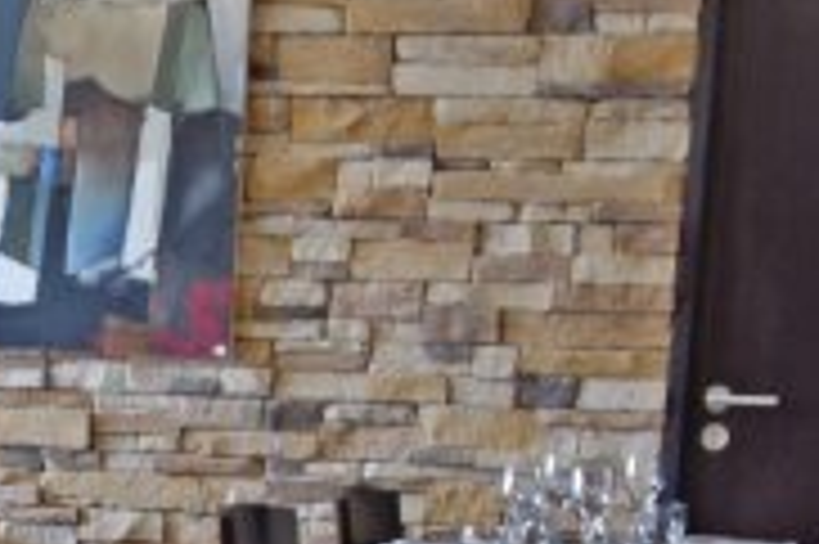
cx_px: -500
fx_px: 3000
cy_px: 899
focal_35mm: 132
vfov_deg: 9.9
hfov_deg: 14.3
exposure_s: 1.1
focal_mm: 20
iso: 100
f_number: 8
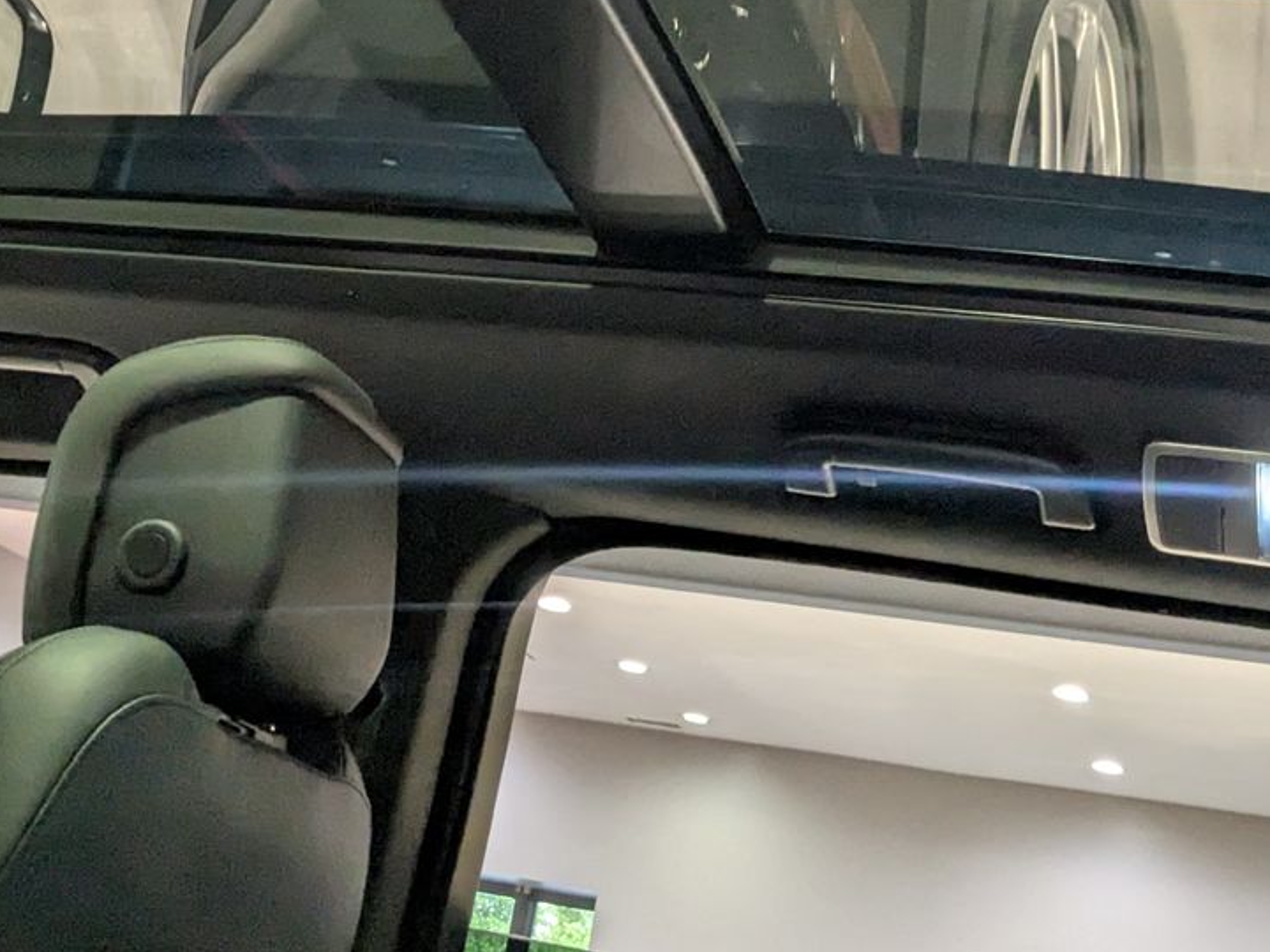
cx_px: 614
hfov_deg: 32.2
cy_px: 92
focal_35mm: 60
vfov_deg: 23.7
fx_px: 2201
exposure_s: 1/120
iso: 480
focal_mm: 4.38
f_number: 1.73
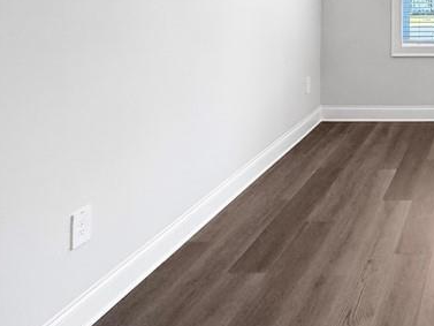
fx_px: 477
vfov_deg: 32.5
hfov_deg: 36.0
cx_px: 541
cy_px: -44
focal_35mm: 38
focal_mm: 2.22
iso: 125
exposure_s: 1/120
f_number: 2.2
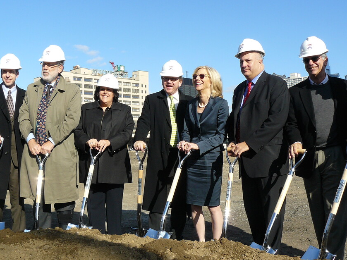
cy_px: 129
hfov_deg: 42.9
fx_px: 441
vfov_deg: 32.9
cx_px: 166
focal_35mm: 44
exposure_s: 1/400
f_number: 5.6
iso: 100
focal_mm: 6
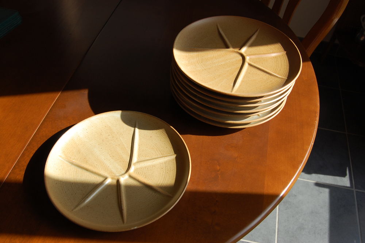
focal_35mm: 34
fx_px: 349
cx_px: 182
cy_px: 122
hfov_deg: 55.1
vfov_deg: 38.3
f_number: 7.1
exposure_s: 1/200
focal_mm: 23
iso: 200
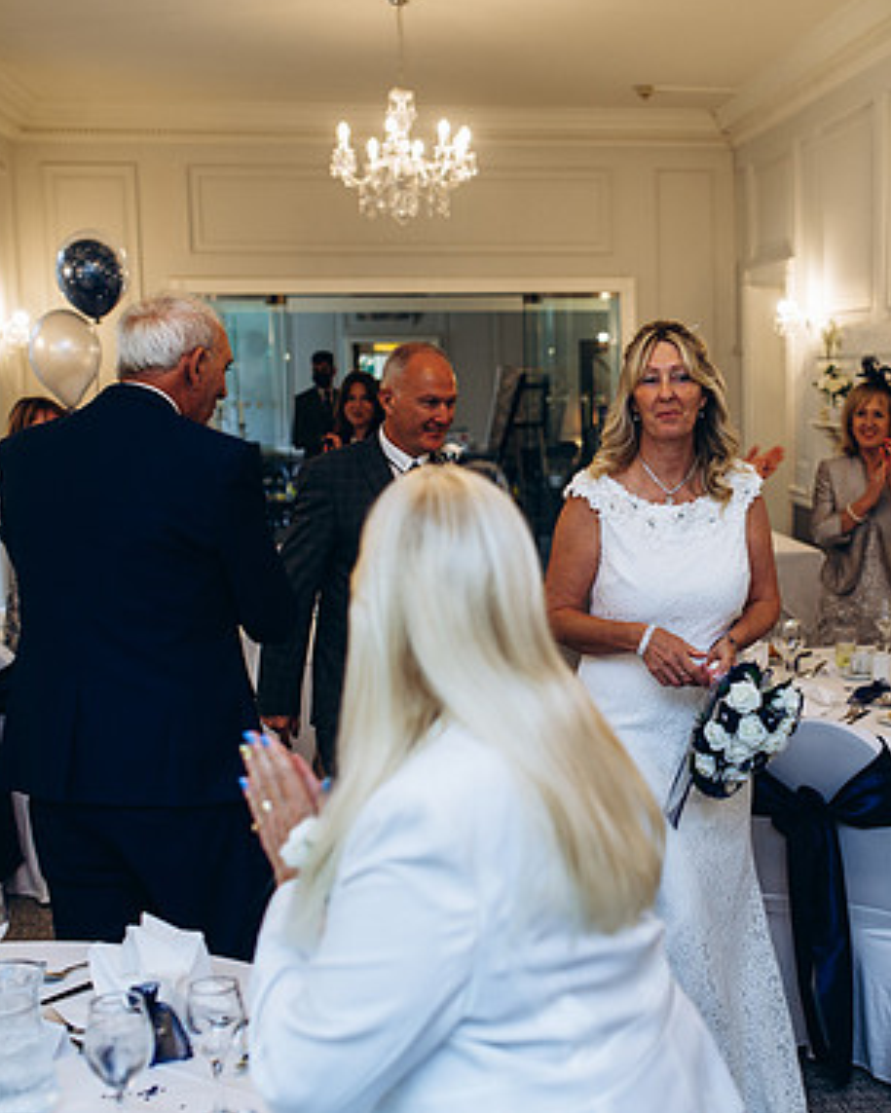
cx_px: 666
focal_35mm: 50
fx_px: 1647
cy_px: 552
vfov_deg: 37.3
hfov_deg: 29.8
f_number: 2.8
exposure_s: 1/100
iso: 320
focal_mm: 35
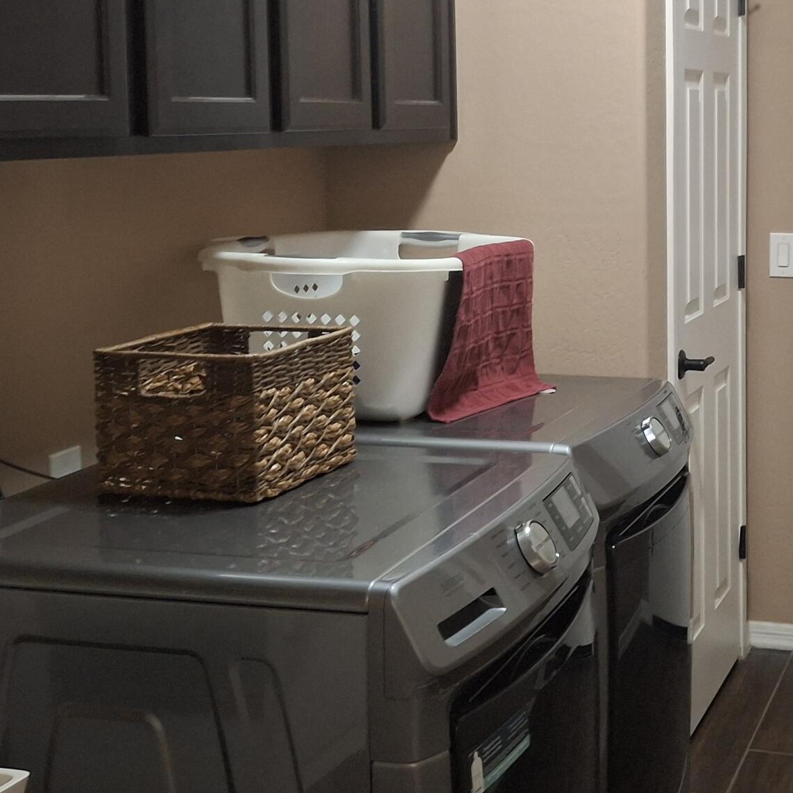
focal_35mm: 58
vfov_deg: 29.1
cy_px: 209
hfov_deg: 28.6
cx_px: 686
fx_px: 1503
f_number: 1.8
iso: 250
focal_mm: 4.69
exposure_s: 1/24
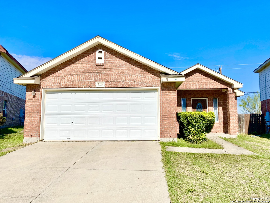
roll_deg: -1.5
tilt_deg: +6.8
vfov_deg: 53.1
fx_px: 203
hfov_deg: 67.3
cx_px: 135
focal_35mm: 26
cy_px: 102
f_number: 1.8
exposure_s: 1/6757
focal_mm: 4.25
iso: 32
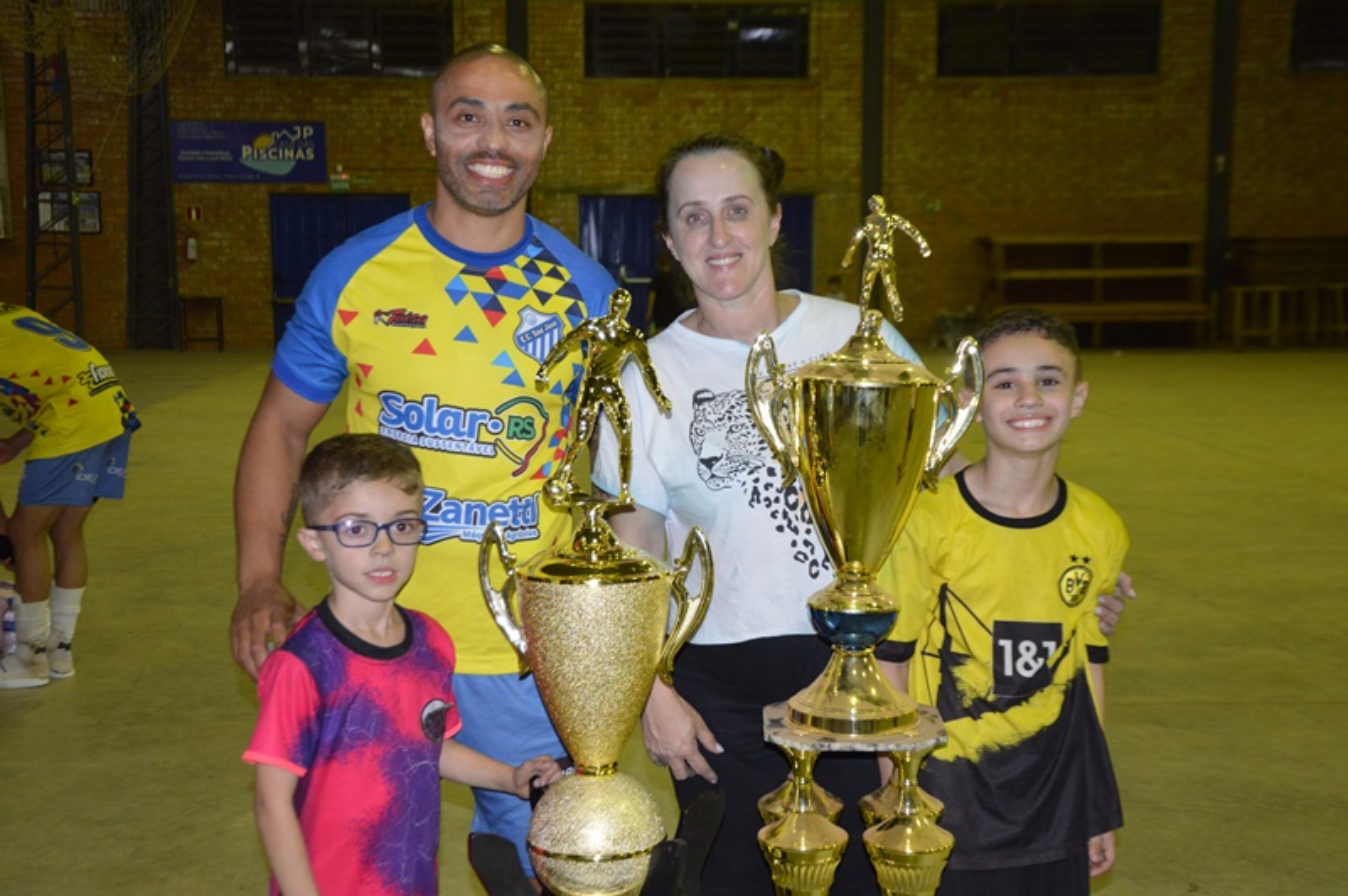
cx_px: 674
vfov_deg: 28.0
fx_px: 1796
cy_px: 448
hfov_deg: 41.1
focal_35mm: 48
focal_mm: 32
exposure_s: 1/60
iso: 1400
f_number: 4.2
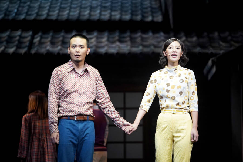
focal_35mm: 160
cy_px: 81
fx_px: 1080
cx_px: 122
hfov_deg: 12.8
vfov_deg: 8.6
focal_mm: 160
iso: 4000
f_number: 2.8
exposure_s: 1/500
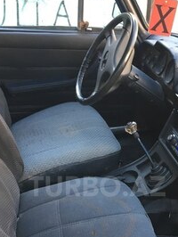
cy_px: 186
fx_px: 370
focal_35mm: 54
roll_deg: -3.5
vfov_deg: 34.5
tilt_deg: -35.3
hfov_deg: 27.1
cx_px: 97
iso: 64
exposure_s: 1/33
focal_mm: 4.15
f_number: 2.2
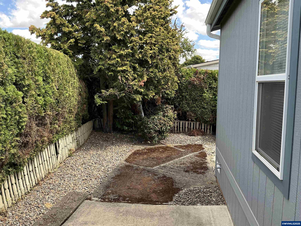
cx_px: 150
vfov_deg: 49.7
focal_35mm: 28
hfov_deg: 63.4
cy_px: 113
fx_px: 243
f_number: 1.8
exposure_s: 1/272
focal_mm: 3
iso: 25
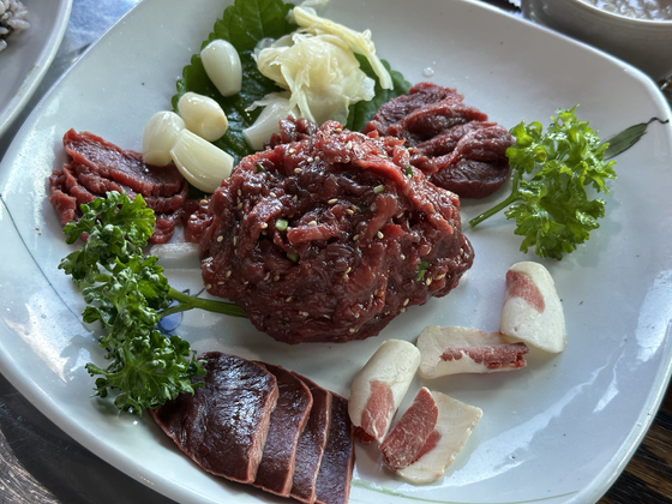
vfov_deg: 30.3
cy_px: 252
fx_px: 932
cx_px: 336
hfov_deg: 39.7
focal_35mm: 48
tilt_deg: -53.0
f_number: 1.78
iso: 64
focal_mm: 6.86
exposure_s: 1/60
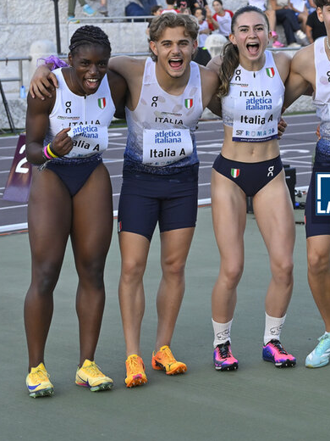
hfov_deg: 16.3
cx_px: 394
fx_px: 1106
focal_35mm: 87
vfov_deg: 22.5
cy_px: 185
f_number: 4
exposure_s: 1/1000
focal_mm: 46
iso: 640
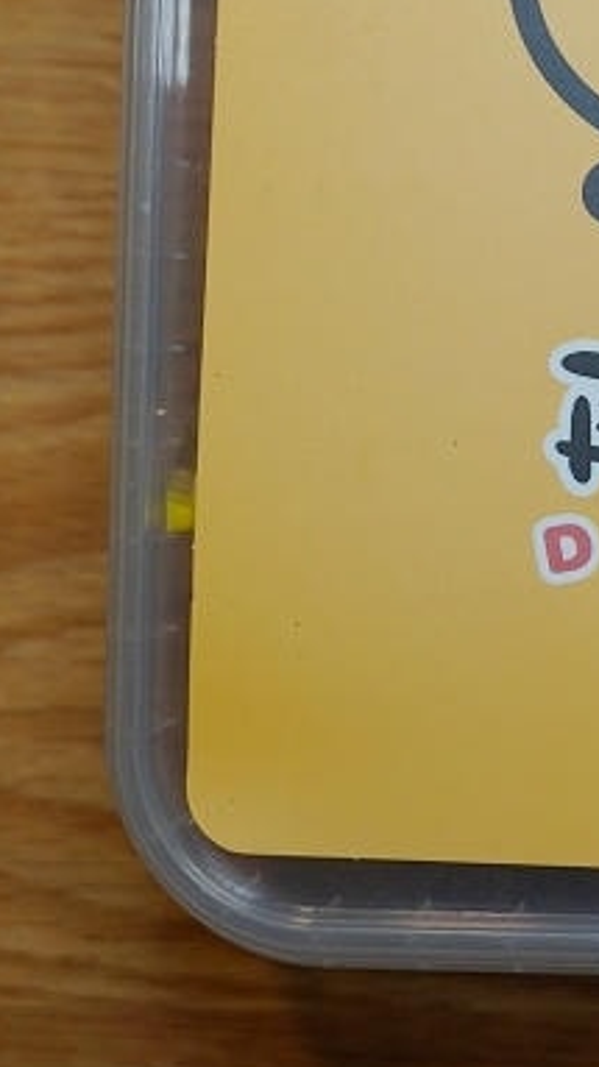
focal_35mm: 92
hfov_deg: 12.7
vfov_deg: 22.7
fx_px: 2602
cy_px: 125
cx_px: 791
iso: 100
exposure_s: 1/80
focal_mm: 28
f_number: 4.5
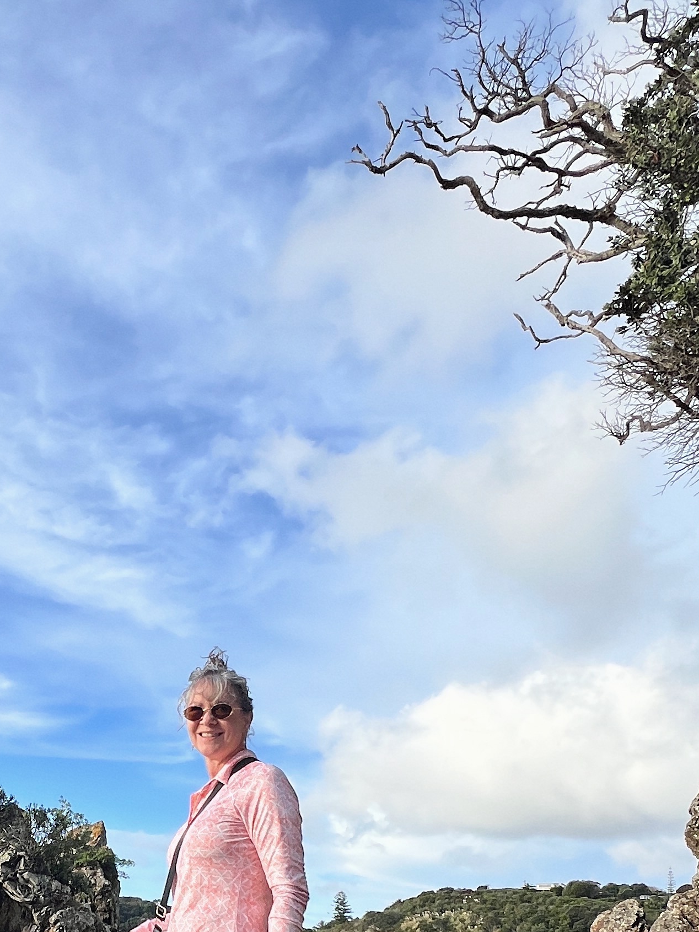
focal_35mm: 31
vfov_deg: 51.9
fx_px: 835
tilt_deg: +8.9
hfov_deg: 42.5
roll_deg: -5.3
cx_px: 102
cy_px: 828
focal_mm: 1.57
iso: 32
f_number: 1.8
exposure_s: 1/1096
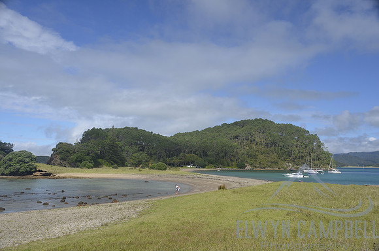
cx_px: 190
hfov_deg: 53.2
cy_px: 126
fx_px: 378
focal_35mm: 36
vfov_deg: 36.7
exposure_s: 1/250
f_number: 8
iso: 200
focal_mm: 24
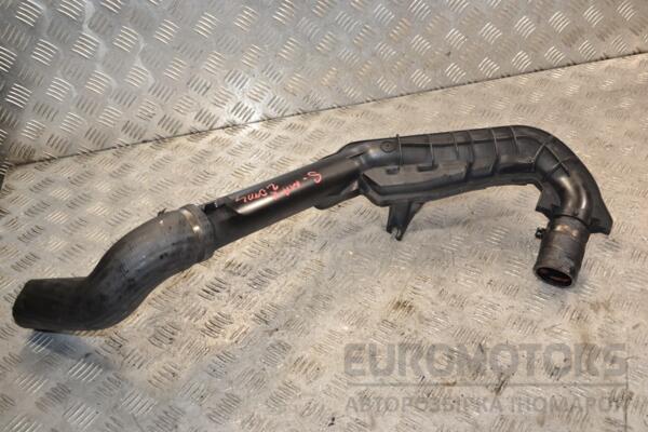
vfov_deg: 36.9
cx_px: 324
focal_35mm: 36
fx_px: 648
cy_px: 216
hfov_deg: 53.1
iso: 800
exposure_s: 1/200
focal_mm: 24
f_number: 5.6
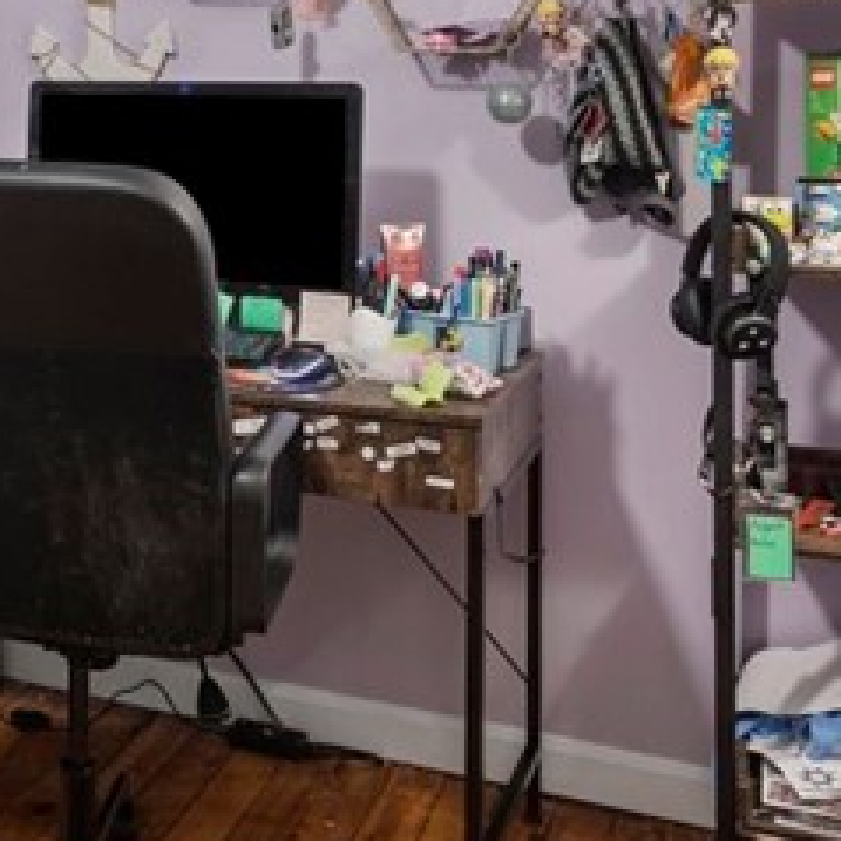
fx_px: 1484
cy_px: 70
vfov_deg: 30.2
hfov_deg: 29.2
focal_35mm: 54
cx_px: -30
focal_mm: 14
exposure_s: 3
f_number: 8
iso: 400
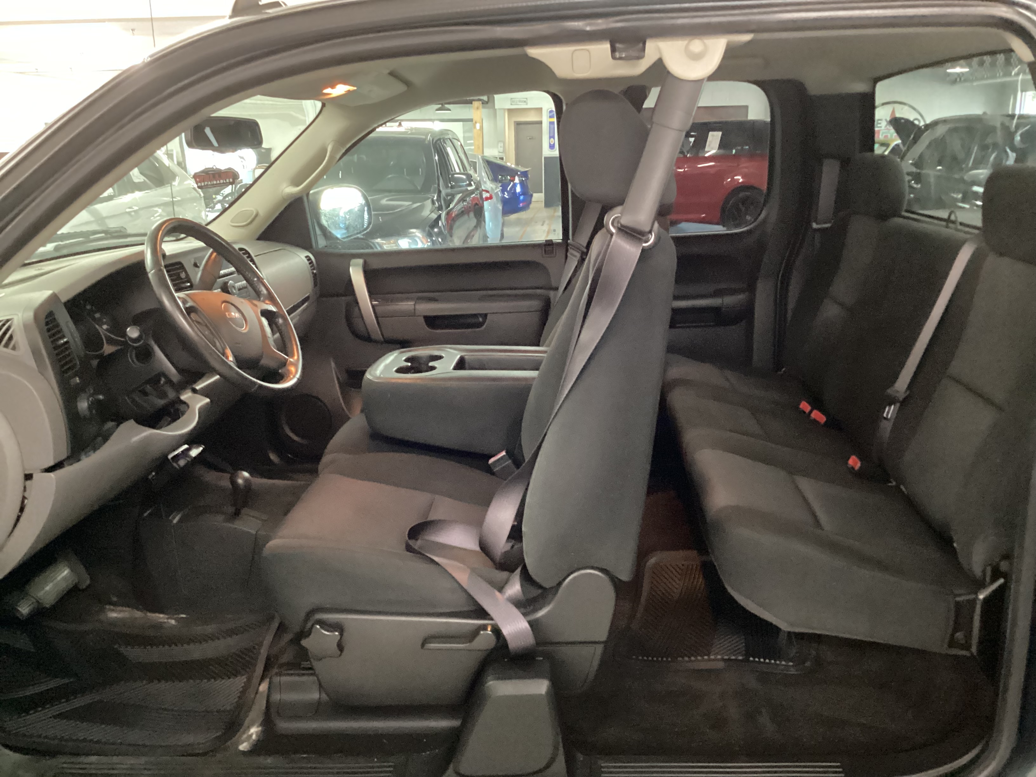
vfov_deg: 45.4
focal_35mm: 31
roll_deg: +1.1
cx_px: 518
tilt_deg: -16.3
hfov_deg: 58.4
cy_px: 388
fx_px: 928
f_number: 2.4
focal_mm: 3.3
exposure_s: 1/20
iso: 800
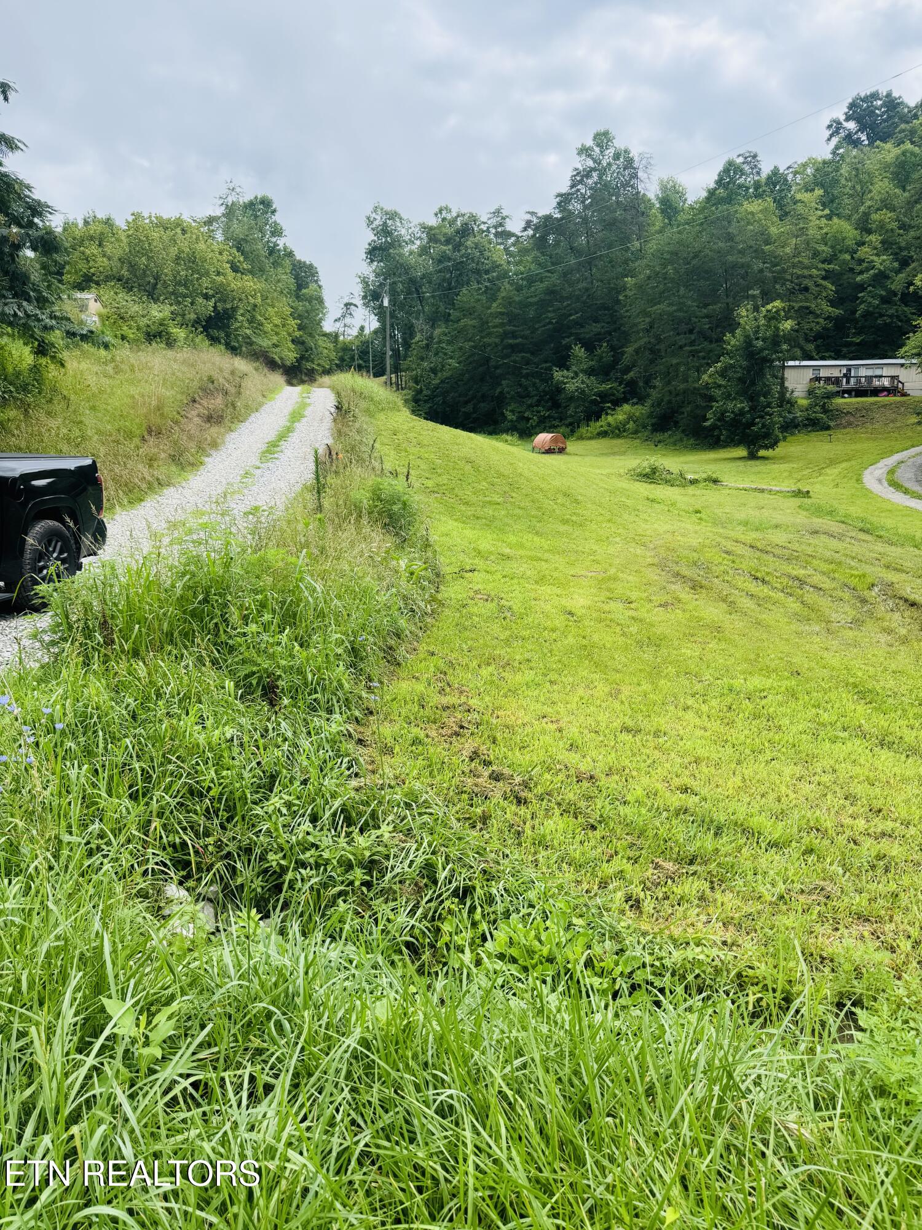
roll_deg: +0.6
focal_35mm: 24
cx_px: 461
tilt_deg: -9.9
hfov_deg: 56.8
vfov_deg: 71.6
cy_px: 615
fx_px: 852
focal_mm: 6.76
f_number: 1.78
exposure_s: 1/2710
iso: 80
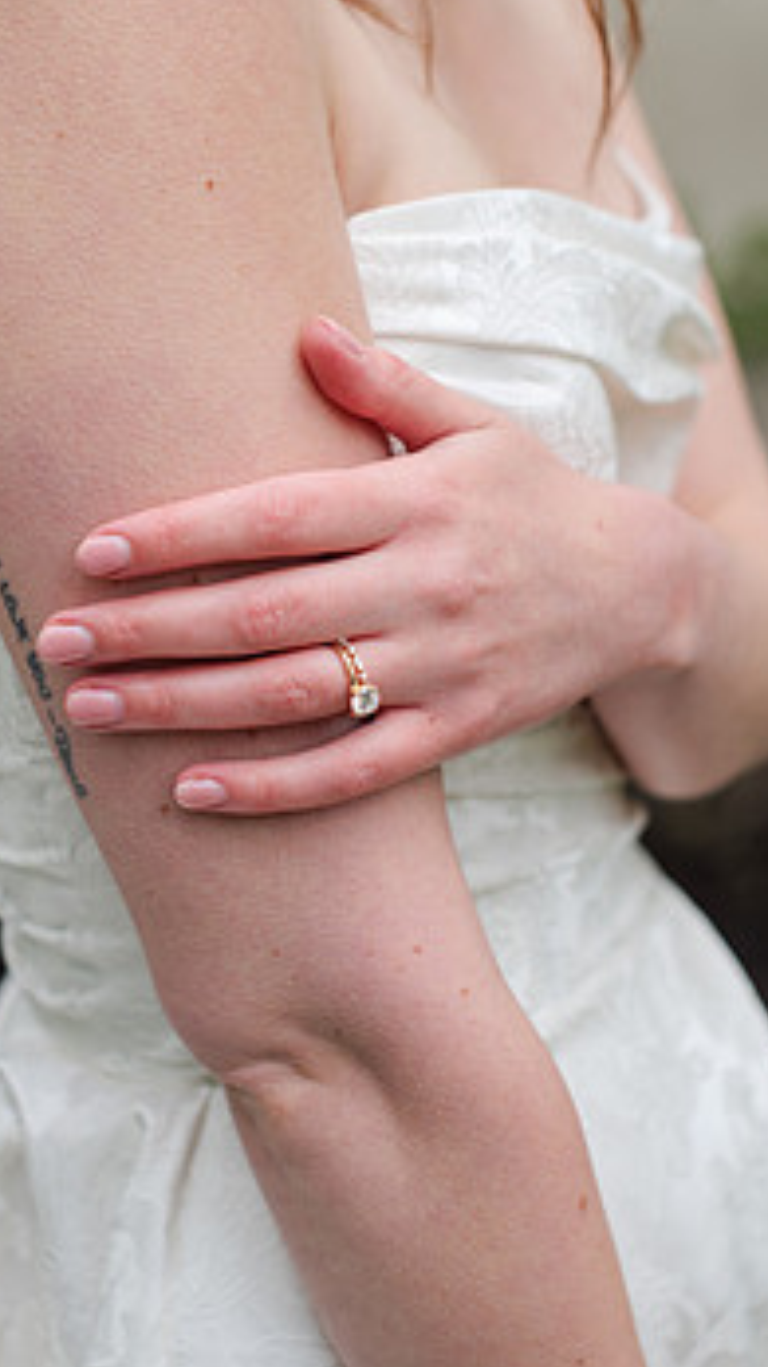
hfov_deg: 17.7
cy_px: 583
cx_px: 311
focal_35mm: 68
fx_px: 2464
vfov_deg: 31.0
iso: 100
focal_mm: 50
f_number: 3.5
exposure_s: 1/400
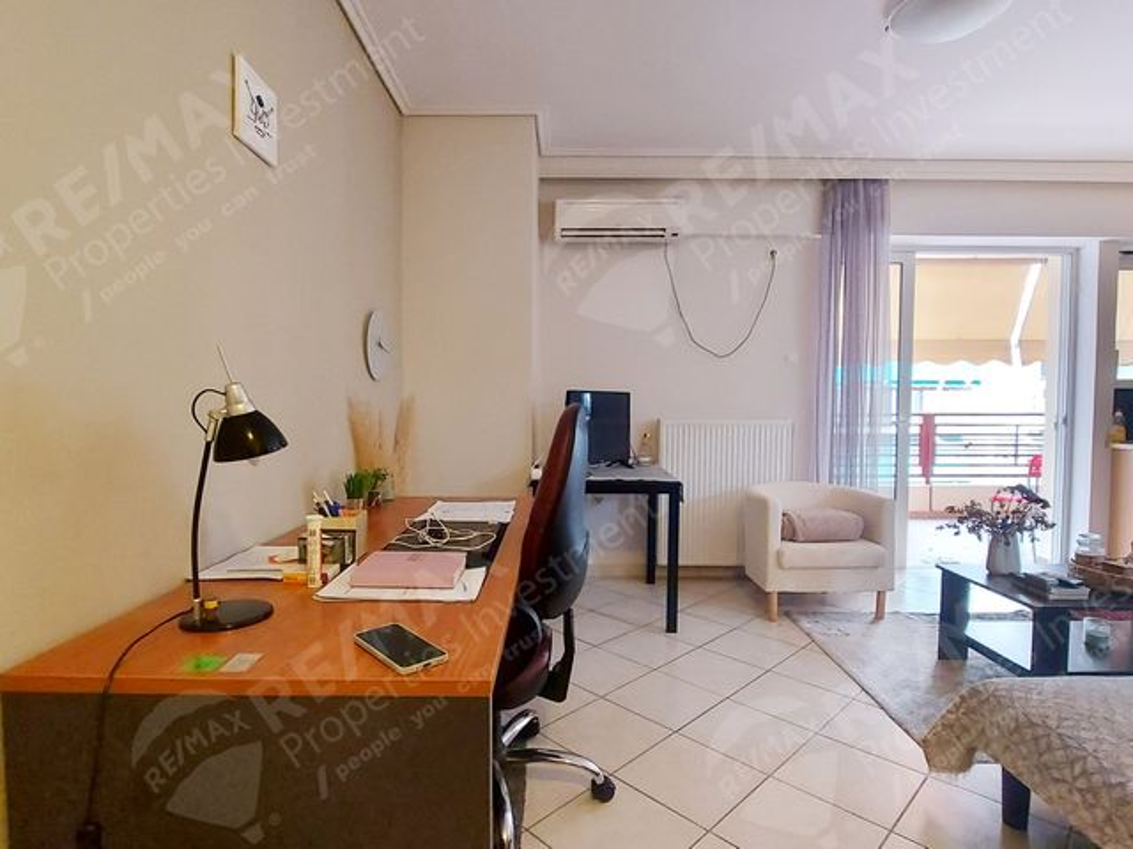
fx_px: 425
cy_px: 424
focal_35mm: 13
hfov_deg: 106.2
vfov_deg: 89.9
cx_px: 566
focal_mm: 1.74
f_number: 2.2
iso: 400
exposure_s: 1/33
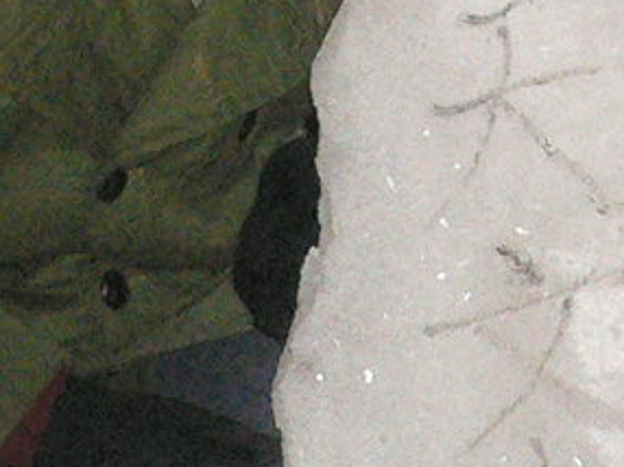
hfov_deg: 9.9
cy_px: -356
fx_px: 3530
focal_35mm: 196
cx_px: 803
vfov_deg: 7.4
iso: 400
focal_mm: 5.8
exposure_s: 1/60
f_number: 2.8
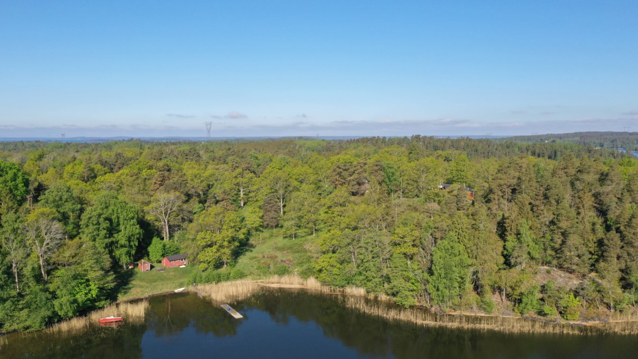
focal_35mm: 31
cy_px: 184
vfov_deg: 37.8
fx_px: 524
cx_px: 308
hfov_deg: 62.6
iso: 100
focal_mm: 10.26
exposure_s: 1/240
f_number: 7.1
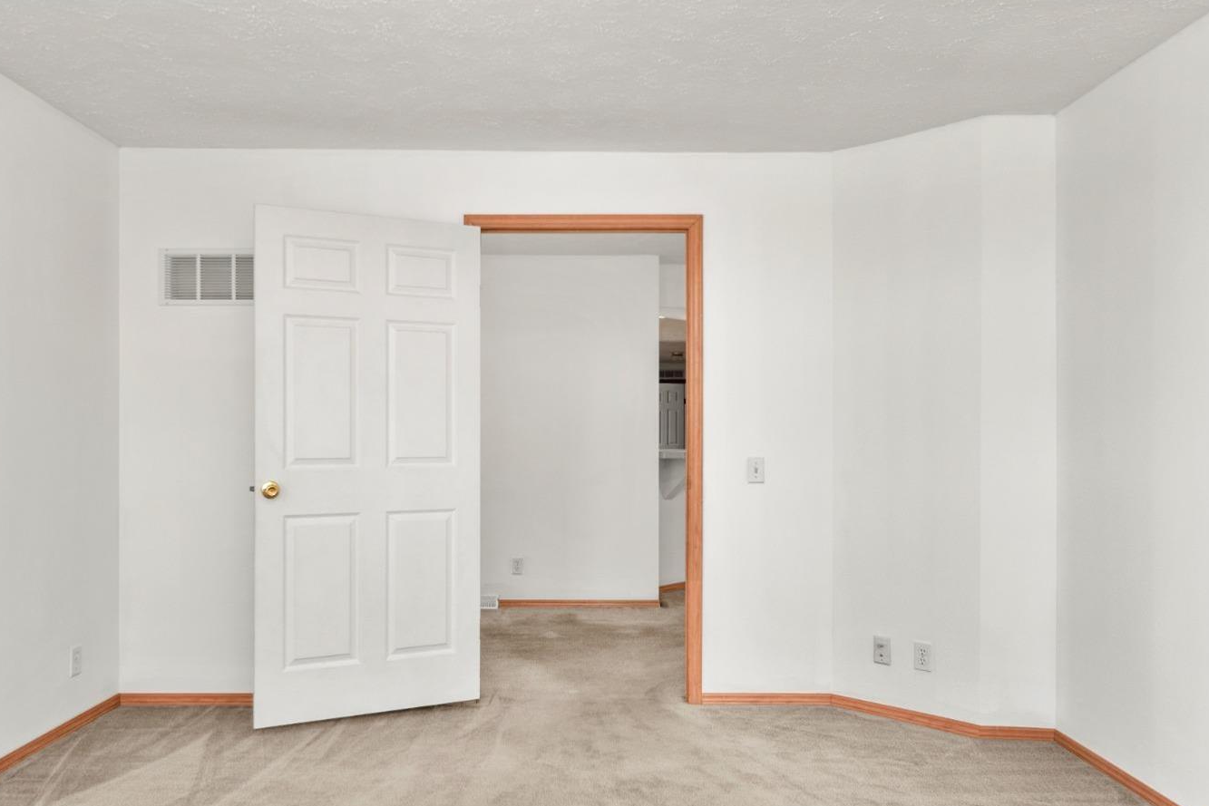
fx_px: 907
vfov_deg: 47.9
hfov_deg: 67.4
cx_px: 580
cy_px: 446
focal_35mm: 27
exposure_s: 1/13
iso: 320
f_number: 5.6
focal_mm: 24
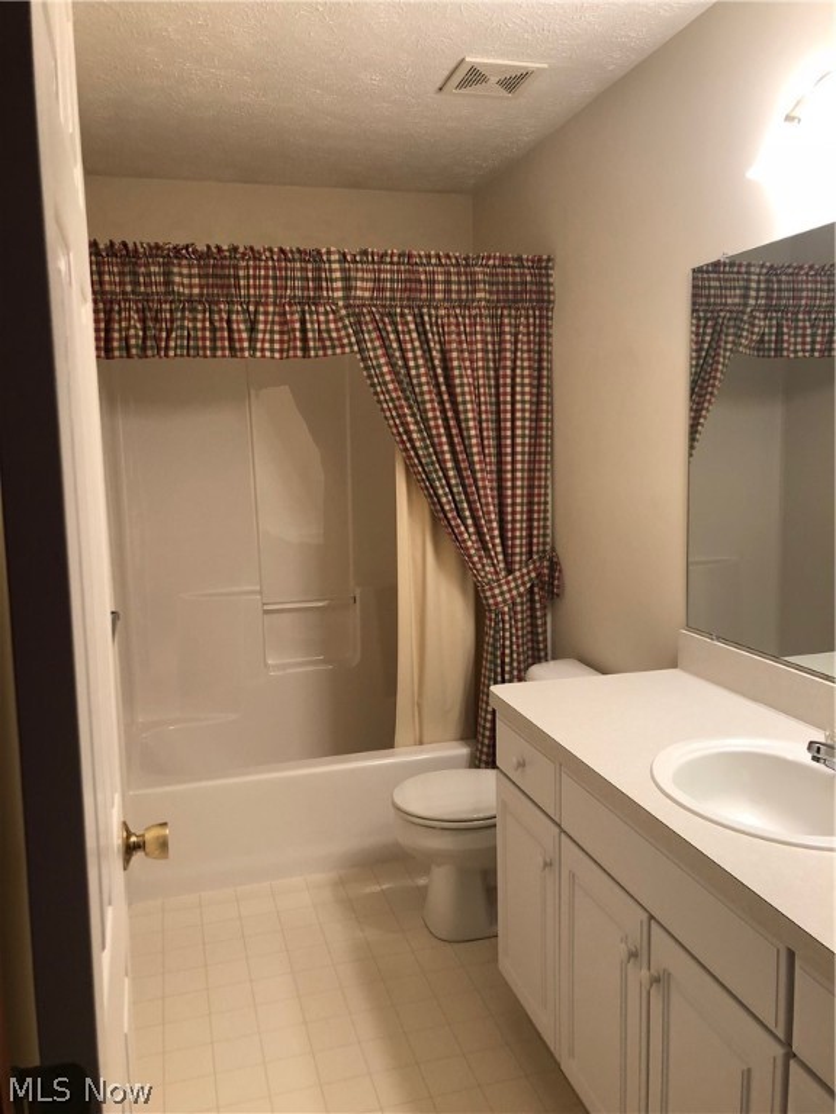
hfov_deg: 49.7
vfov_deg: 63.4
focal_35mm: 28
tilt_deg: -6.5
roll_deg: +0.7
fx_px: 902
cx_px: 418
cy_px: 557
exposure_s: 1/24
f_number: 1.8
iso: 40
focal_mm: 3.99
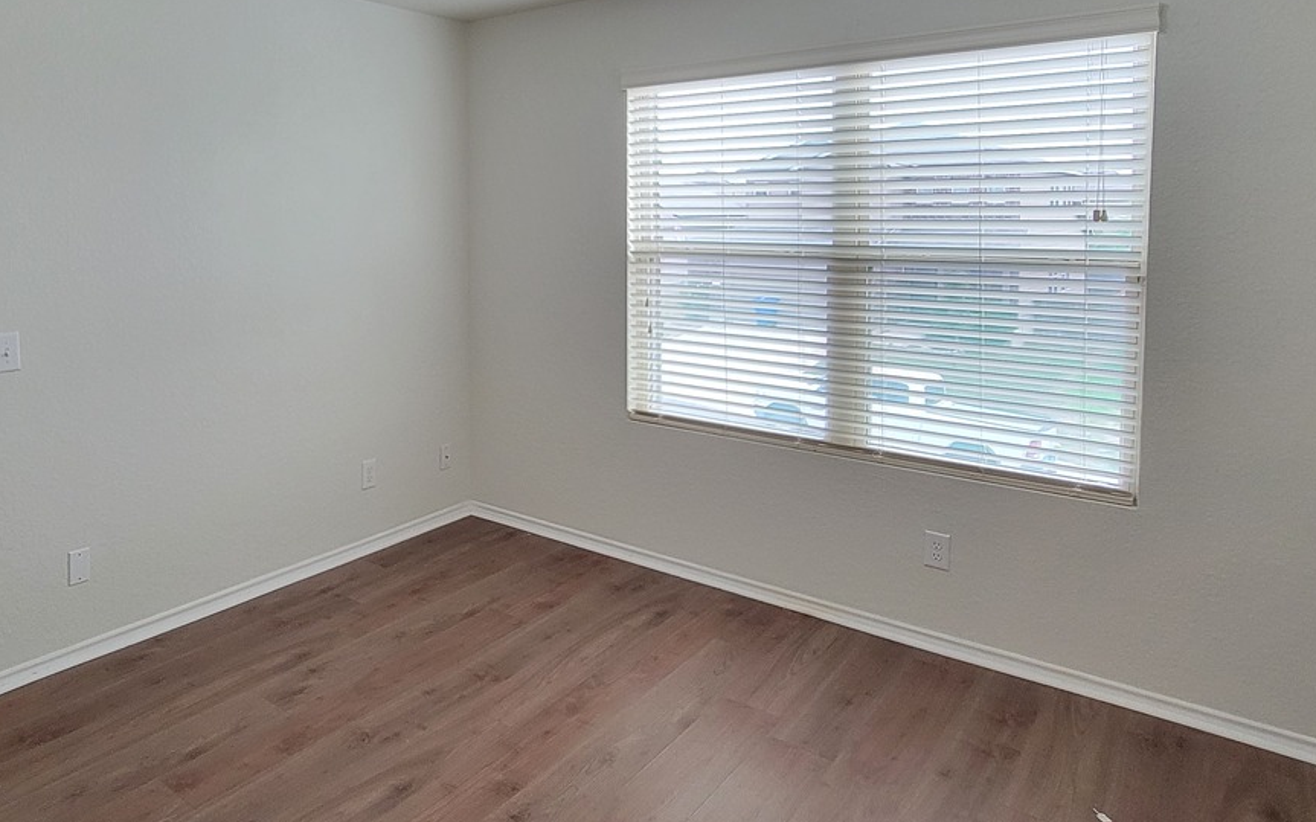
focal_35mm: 23
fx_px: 825
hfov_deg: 75.6
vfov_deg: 51.4
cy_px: 241
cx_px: 482
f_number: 2.2
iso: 400
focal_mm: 2.2
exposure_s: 1/60
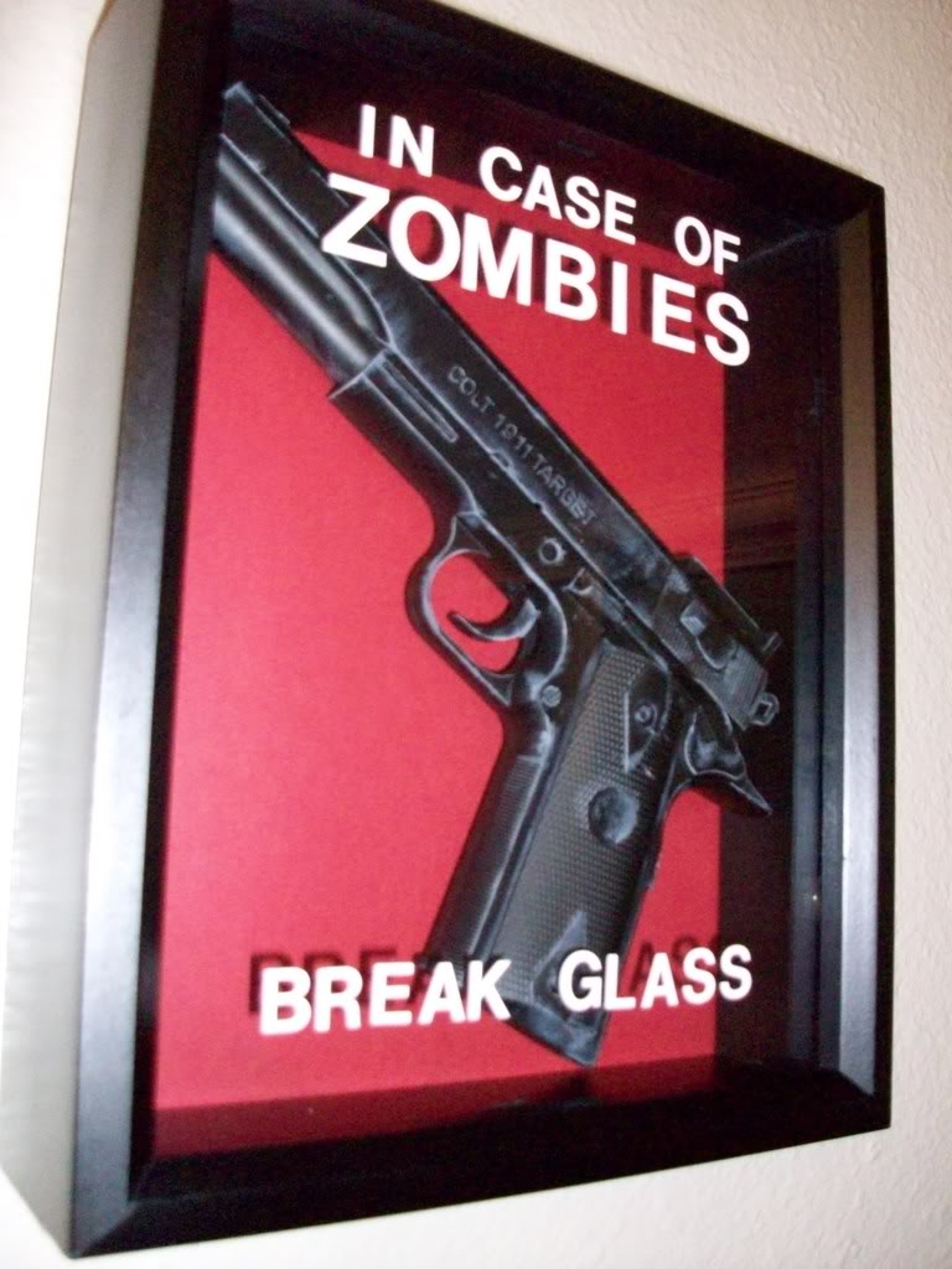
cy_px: 634
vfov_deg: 54.0
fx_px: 1247
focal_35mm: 34
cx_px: 476
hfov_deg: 41.8
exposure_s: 1/128
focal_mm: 5.7
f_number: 2.8
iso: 800
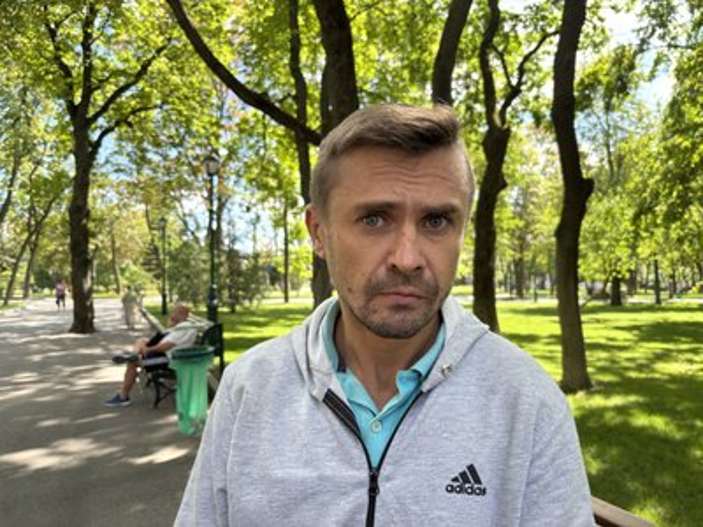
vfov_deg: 53.1
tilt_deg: +1.3
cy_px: 264
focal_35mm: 26
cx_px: 352
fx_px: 528
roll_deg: +1.7
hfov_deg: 67.3
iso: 50
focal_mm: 5.96
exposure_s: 1/247
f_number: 1.6
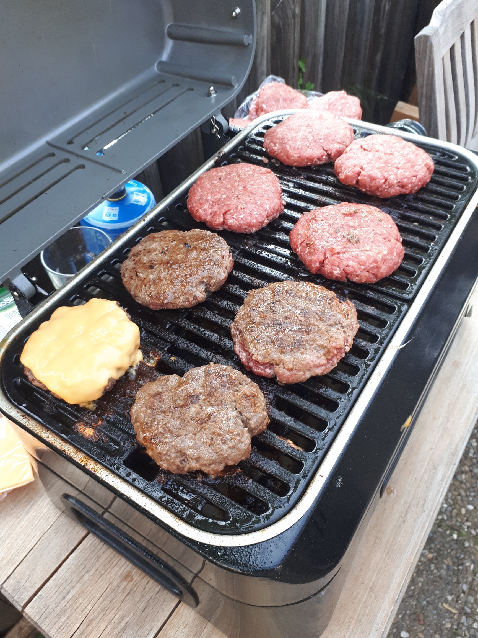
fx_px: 497
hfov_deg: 51.4
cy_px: 319
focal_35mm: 27
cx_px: 239
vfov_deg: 65.3
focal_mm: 3.6
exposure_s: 1/33
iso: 50
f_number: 1.9
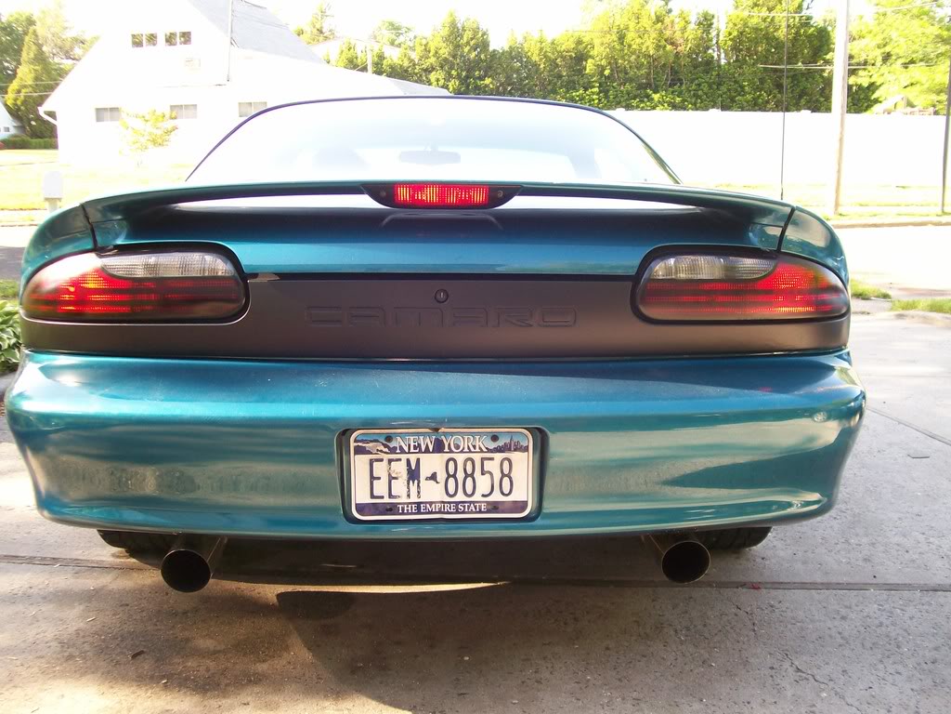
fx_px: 989
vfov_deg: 39.7
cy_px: 357
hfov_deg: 51.4
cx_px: 476
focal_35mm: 36
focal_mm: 6
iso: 80
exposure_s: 1/117
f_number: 2.7
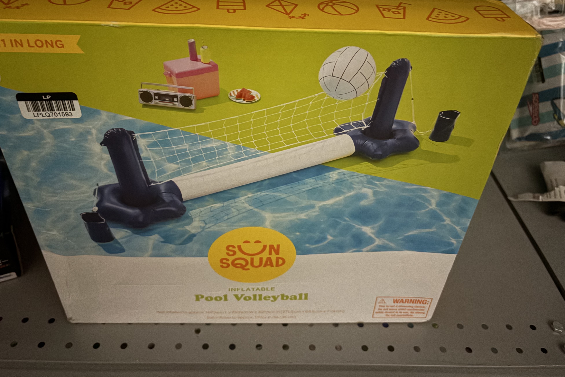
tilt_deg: -41.8
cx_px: 278
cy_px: 159
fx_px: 439
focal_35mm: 28
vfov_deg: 46.2
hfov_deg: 65.5
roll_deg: -1.1
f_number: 1.6
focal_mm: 5.96
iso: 1600
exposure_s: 1/9
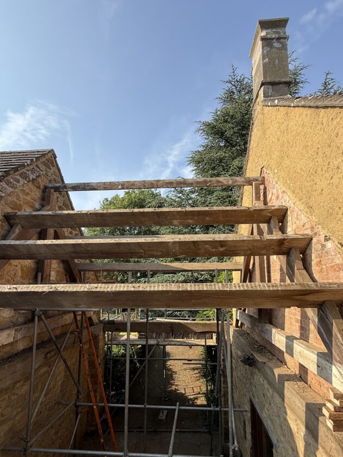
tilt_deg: +7.6
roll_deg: +0.2
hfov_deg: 74.7
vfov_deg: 90.5
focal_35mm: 17
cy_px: 261
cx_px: 174
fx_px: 225
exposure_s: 1/942
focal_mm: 2.22
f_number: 2.2
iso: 50
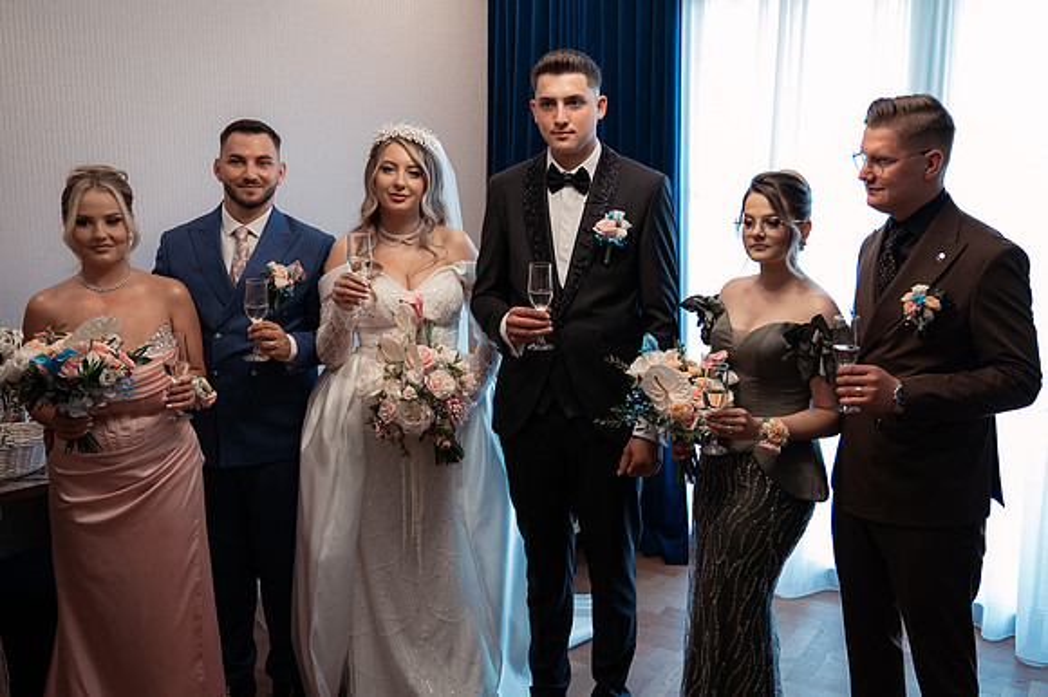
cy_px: 345
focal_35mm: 36
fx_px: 1038
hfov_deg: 53.4
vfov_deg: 37.1
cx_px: 596
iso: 1000
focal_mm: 28
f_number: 2.8
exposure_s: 1/200
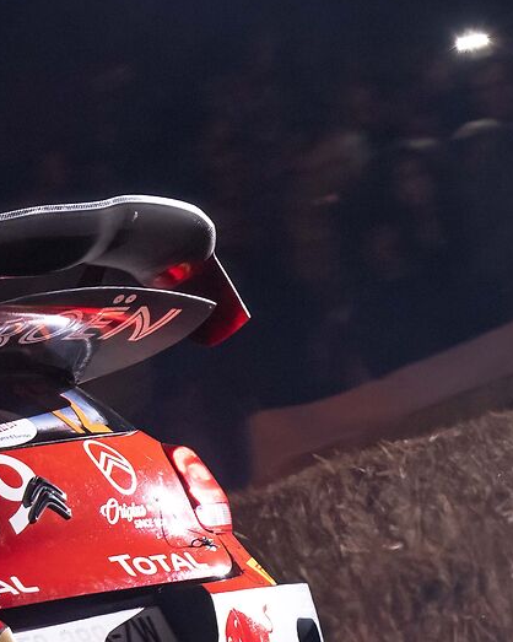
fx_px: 10634
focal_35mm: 560
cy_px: 514
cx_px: -171
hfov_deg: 2.8
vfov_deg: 3.5
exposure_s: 1/100
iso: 1600
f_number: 2.8
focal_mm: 130
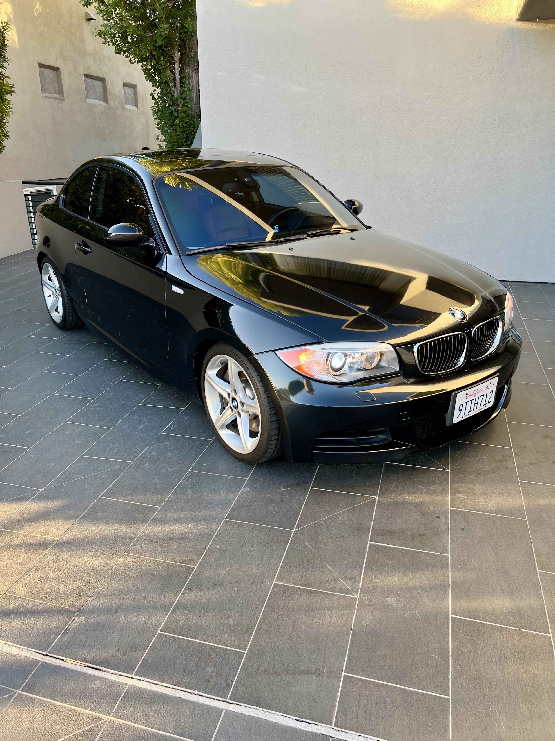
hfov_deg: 53.1
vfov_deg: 67.3
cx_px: 278
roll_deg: +0.3
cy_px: 370
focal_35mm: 26
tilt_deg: -22.0
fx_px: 556
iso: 32
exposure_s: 1/121
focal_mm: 5.7
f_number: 1.5
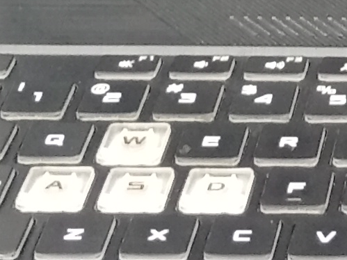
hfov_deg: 8.6
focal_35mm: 221
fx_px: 2215
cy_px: -338
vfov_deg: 6.4
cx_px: 595
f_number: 1.8
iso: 178
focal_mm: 3.84
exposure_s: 1/33.3
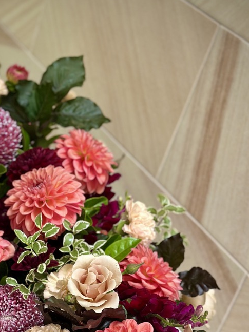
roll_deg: -18.8
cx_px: 36
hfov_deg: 16.4
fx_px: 854
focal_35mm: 89
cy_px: 270
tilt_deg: -29.9
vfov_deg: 21.7
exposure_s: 1/62
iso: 125
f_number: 1.78
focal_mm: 6.86
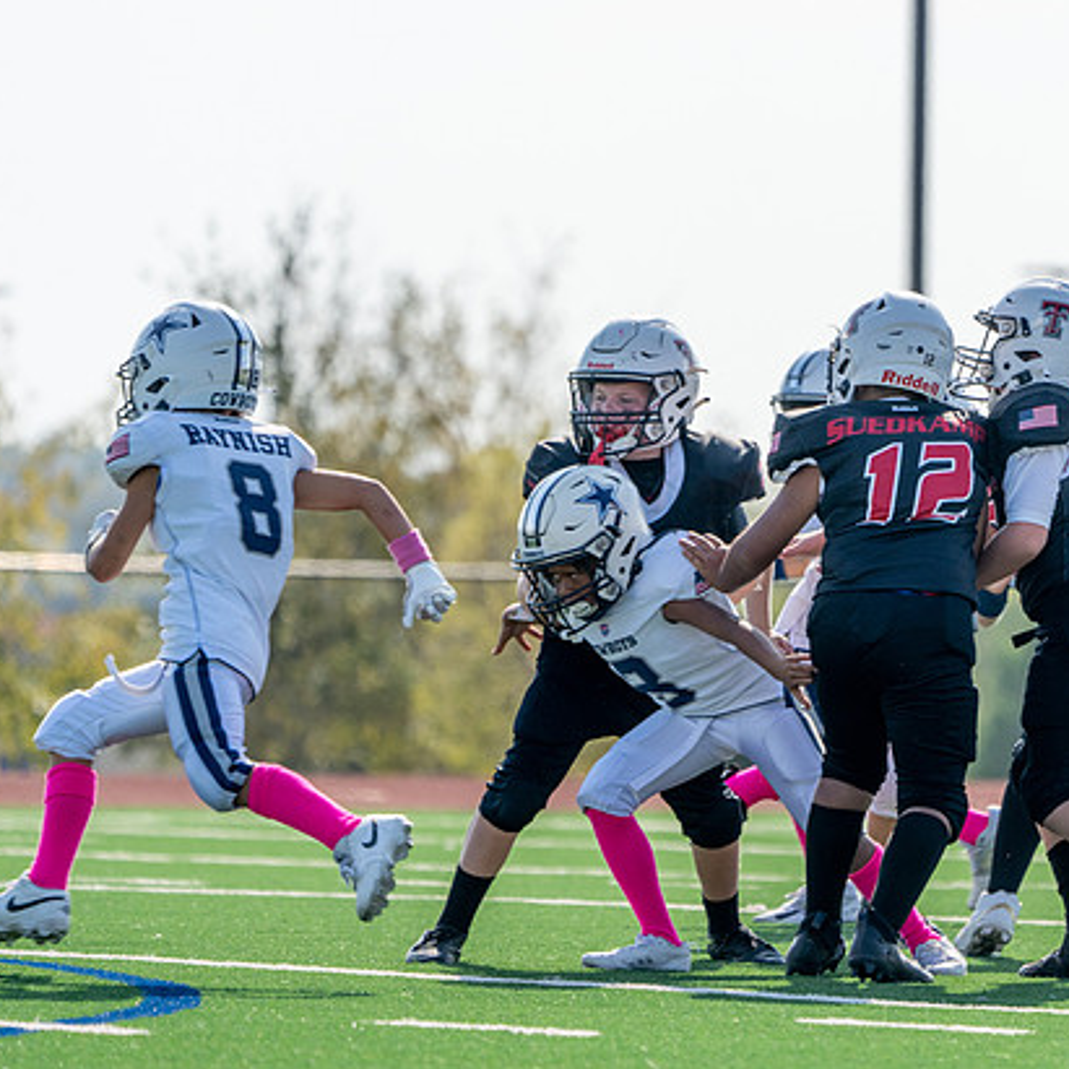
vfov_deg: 4.5
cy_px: 536
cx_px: 736
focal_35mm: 393
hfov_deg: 4.5
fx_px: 13731
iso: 250
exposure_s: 1/1250
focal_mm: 306
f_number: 5.6
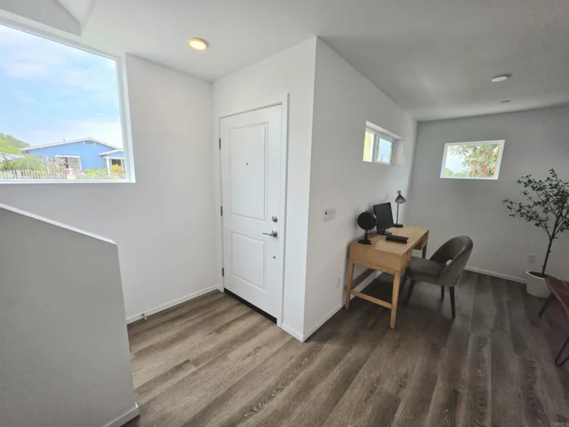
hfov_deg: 106.2
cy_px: 214
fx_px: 214
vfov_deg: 89.9
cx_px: 284
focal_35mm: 13
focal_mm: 2.2
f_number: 1.9
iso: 32
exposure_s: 1/455
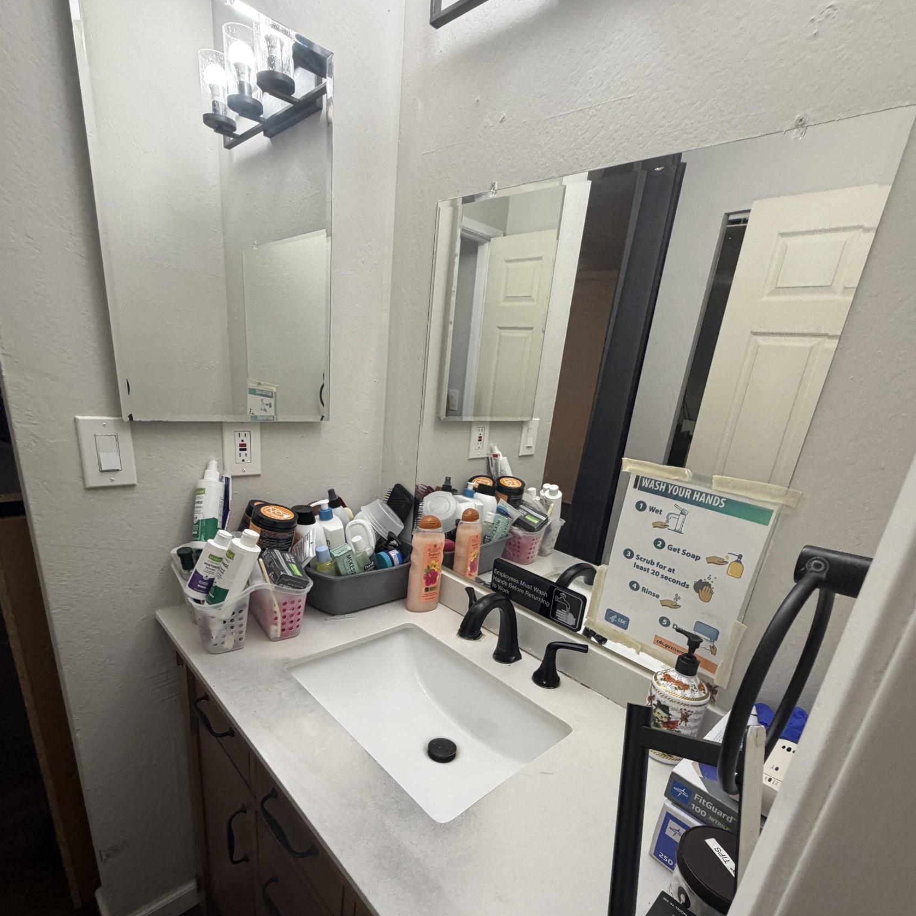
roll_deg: -5.3
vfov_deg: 82.9
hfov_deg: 84.0
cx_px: 452
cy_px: 552
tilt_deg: -19.2
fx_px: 509
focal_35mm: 17
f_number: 2.2
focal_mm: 2.22
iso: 200
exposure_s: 1/120
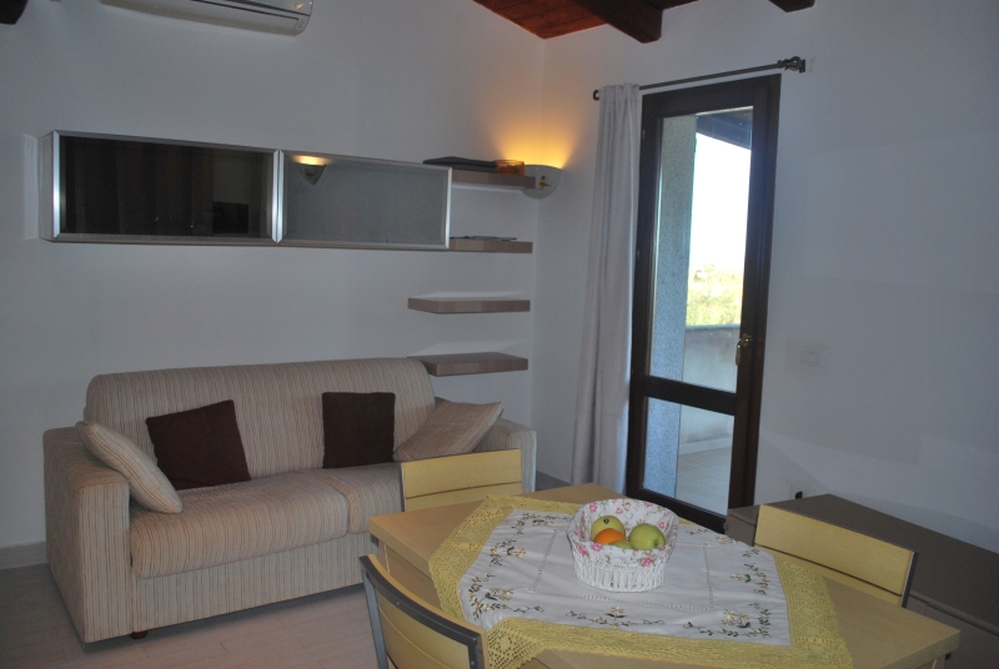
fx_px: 834
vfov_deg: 43.7
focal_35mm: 30
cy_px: 334
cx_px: 500
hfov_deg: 61.9
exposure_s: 1/60
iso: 200
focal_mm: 20
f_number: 3.8
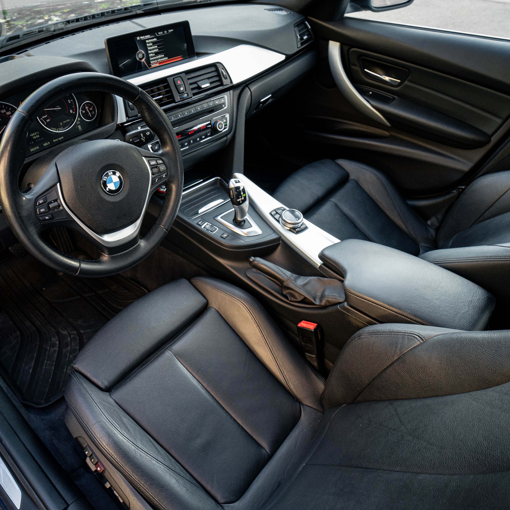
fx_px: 383
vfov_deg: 67.3
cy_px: 255
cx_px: 196
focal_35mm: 23
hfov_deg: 66.4
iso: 1250
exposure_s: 1/30
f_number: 5
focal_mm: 18
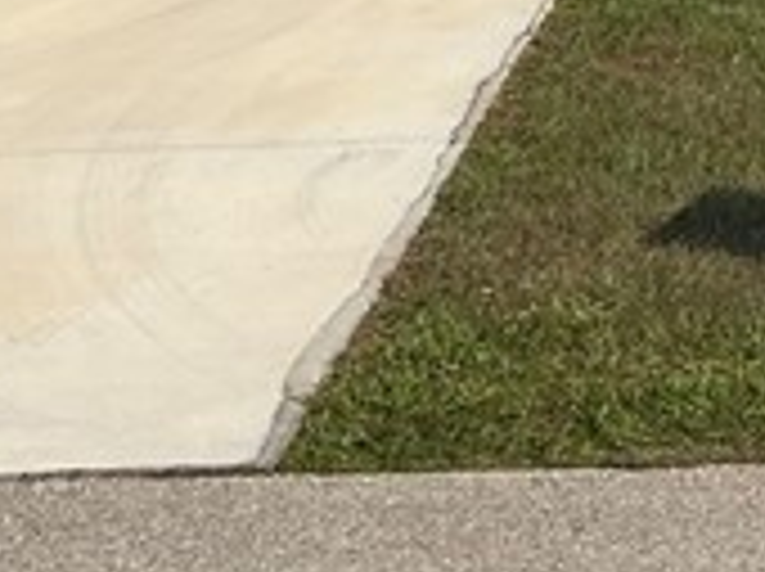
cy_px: -667
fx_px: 3465
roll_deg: +1.5
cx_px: 1382
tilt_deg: +3.1
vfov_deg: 8.8
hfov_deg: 11.6
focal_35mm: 157
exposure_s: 1/6579
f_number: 1.5
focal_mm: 5.7
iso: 50
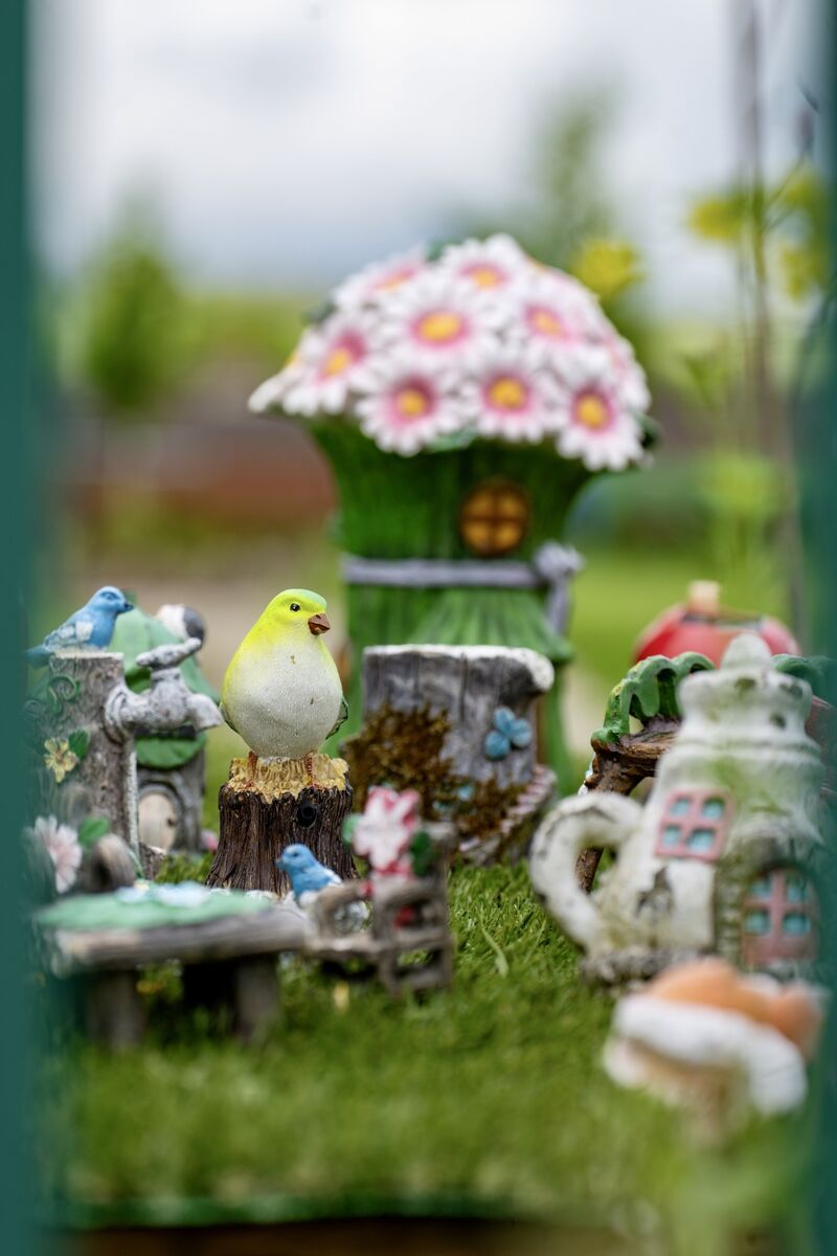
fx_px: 4533
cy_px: 628
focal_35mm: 130
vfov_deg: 15.8
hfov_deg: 10.5
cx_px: 418
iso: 80
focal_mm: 130
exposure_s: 1/250
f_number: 5
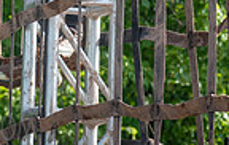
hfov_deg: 4.8
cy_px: -192
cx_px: -111
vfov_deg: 3.0
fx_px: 2717
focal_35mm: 434
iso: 250
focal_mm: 92
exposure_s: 1/320
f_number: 4.5
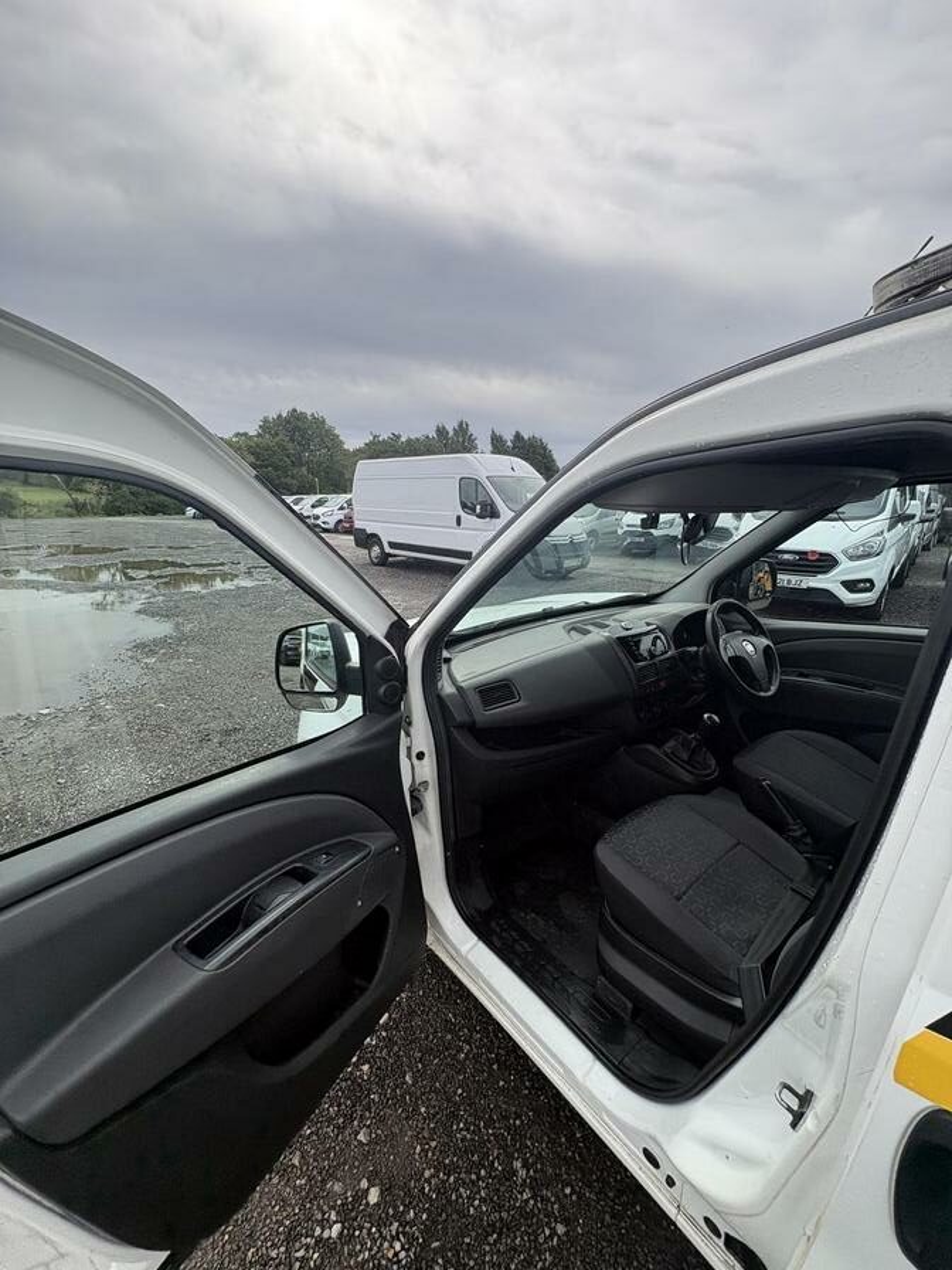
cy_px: 635
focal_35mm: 14
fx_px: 513
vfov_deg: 102.1
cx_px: 476
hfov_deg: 85.7
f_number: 2.2
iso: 40
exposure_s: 1/787
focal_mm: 2.22
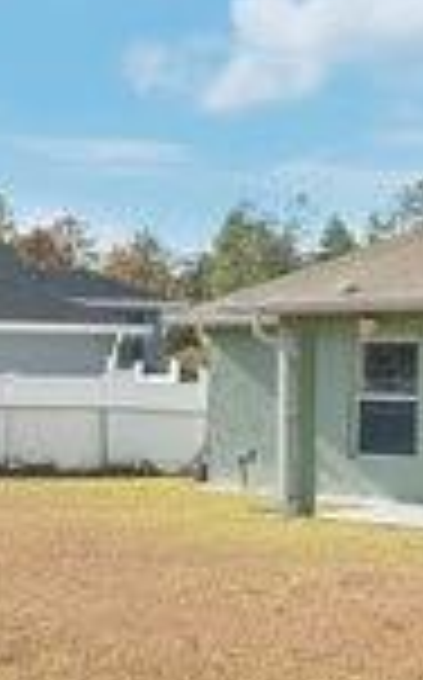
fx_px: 1998
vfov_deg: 19.3
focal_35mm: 108
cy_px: 412
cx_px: 176
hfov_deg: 12.1
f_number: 10
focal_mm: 16
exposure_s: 1/160
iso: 100
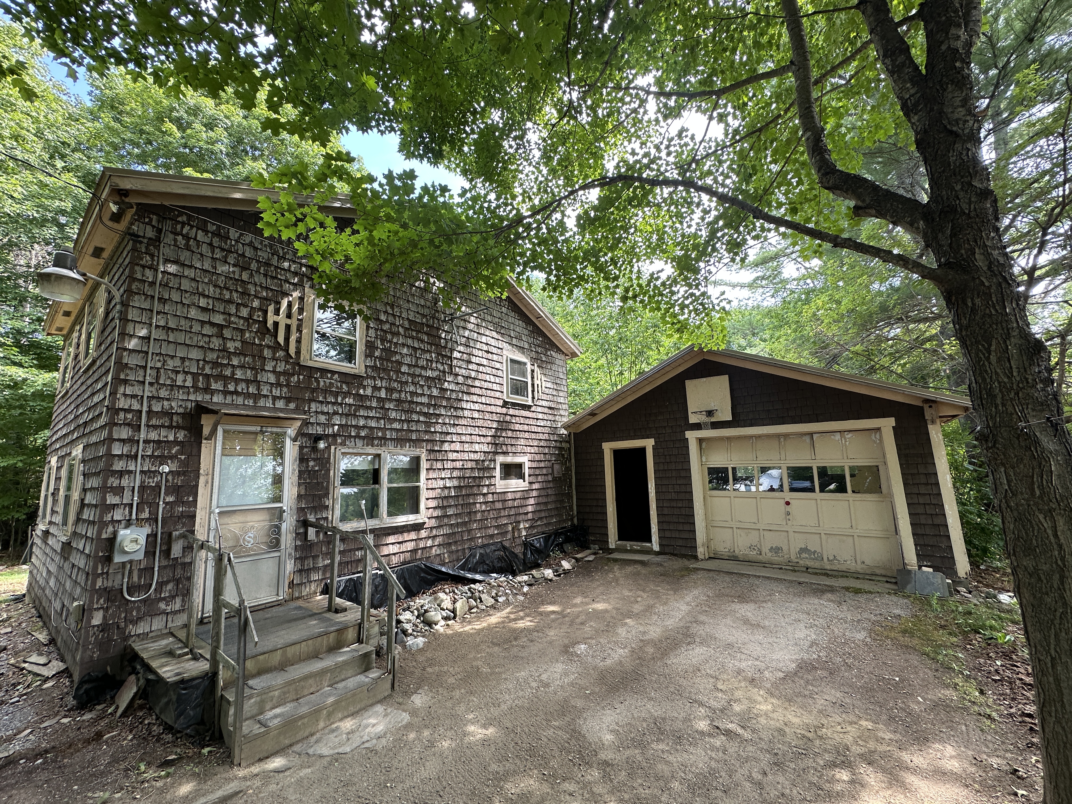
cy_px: 402
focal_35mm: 14
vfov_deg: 85.7
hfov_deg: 102.1
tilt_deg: +8.3
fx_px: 434
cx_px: 536
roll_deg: +1.0
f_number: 2.2
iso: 40
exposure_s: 1/99
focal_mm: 2.22
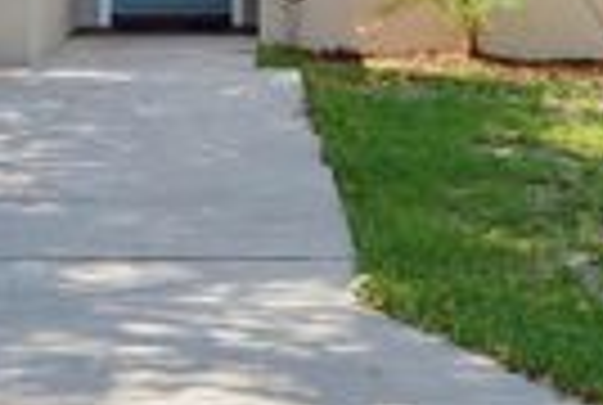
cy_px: -160
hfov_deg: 11.0
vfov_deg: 7.3
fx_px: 3122
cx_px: 356
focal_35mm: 186
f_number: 10
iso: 1600
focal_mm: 50
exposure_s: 1/100
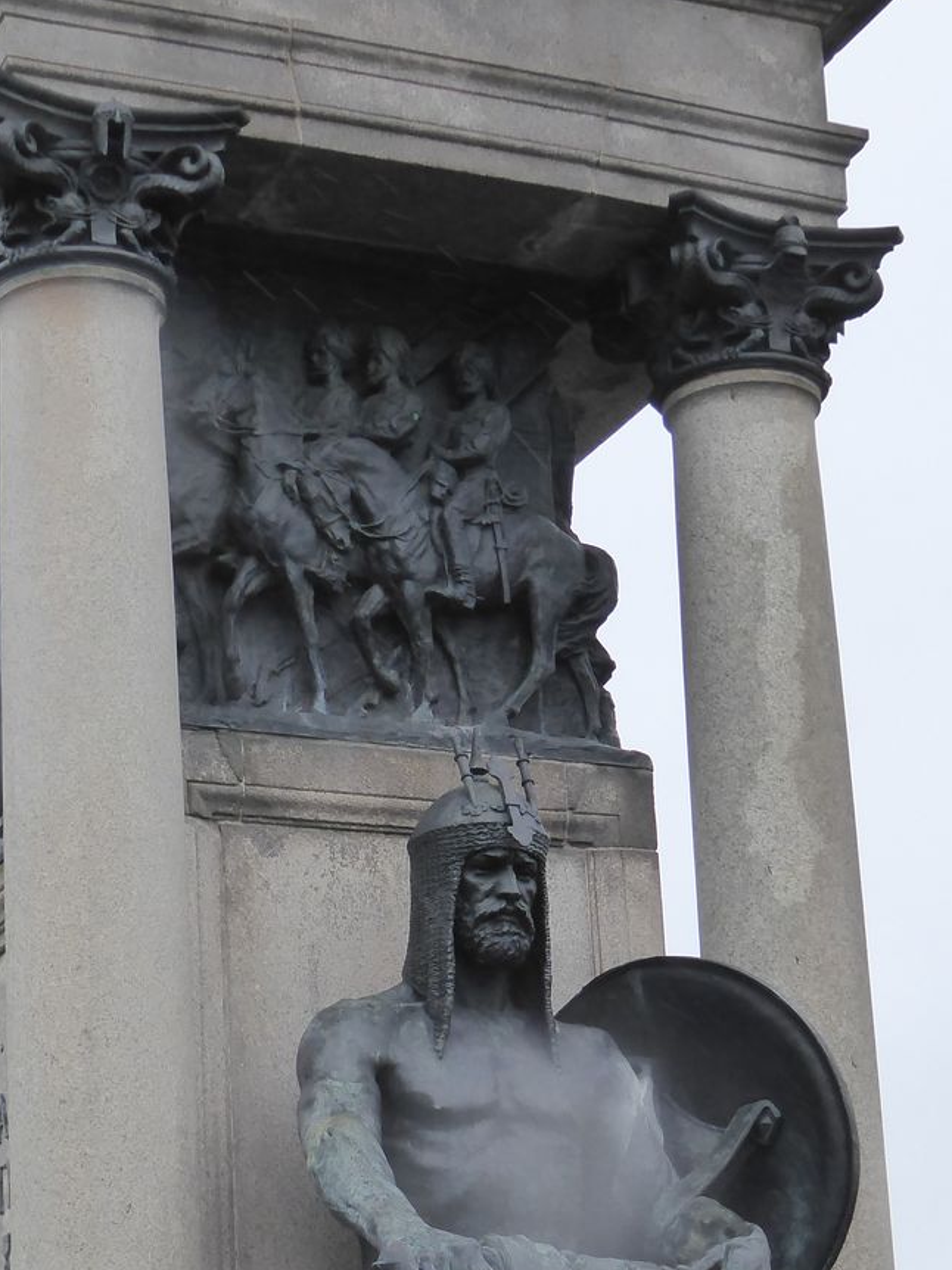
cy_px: 1117
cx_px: 432
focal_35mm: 91
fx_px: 3339
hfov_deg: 16.2
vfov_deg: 21.1
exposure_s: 1/100
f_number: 4
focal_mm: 8.4
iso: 200
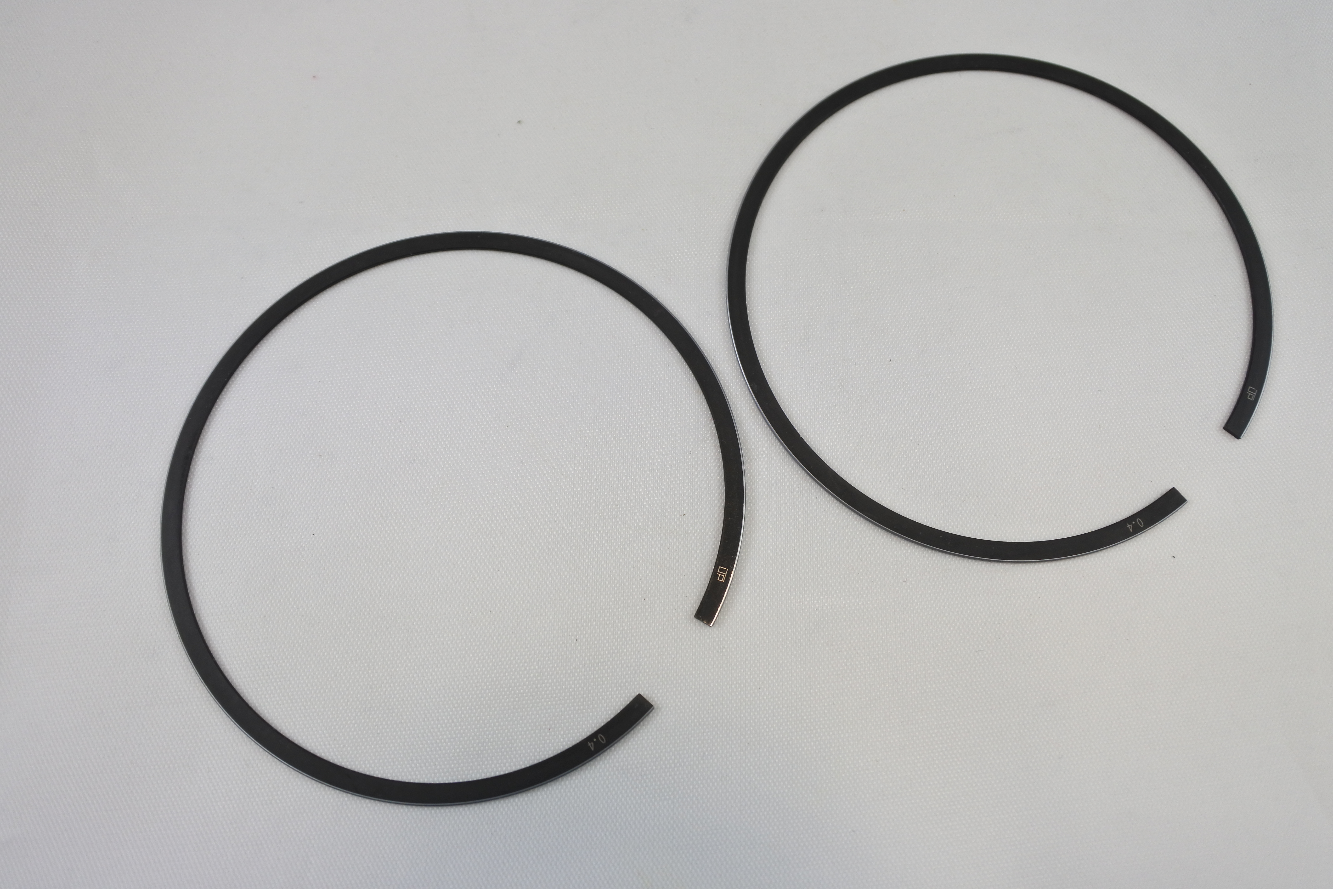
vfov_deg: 45.0
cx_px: 666
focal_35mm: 29
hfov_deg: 63.7
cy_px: 444
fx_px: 1074
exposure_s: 1/250
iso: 320
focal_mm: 10.9
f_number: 3.5
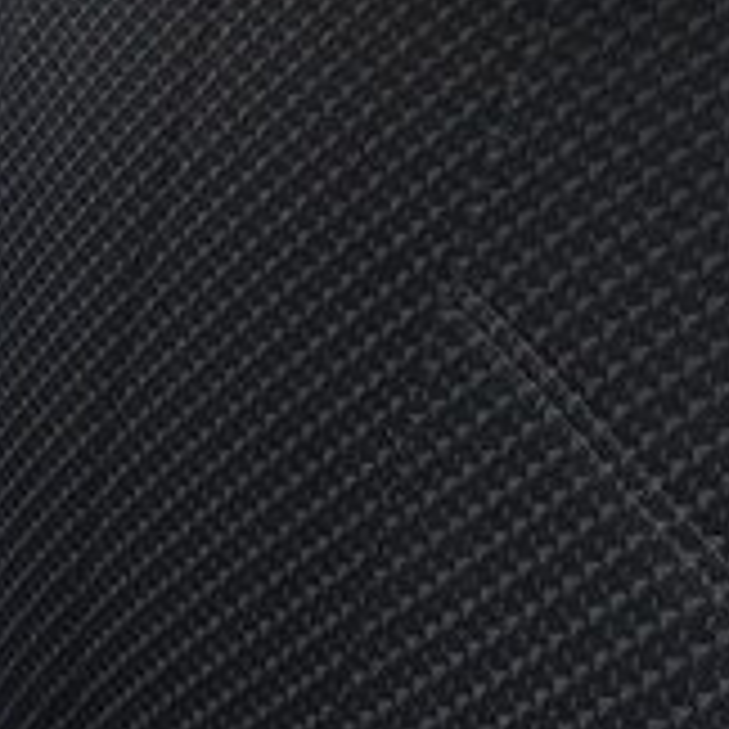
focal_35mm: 119
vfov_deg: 14.2
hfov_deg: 14.4
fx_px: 2835
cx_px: 706
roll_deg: +0.8
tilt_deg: -22.5
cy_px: -124
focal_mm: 4.12
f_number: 2.4
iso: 50
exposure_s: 1/198
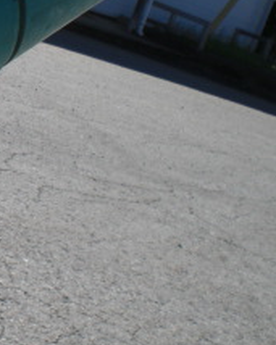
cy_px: 132
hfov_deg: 12.7
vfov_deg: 17.3
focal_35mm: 111
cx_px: -215
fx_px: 1134
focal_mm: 6.3
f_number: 5.6
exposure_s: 1/320
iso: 64
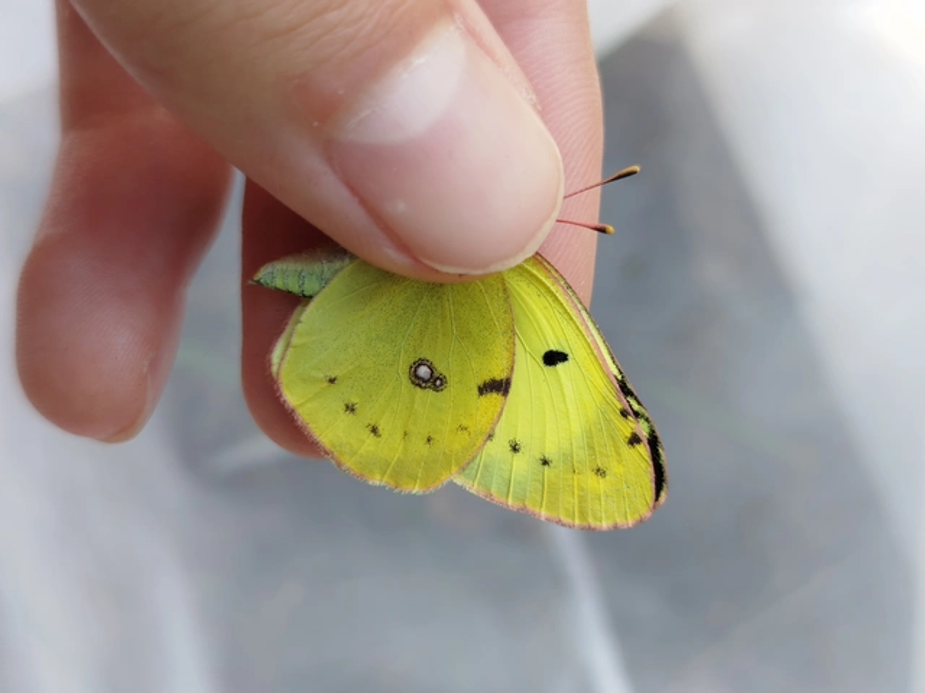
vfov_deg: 35.1
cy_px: 346
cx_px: 462
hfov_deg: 45.8
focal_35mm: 41
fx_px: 1096
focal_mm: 5.31
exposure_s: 1/134
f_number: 1.7
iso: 50
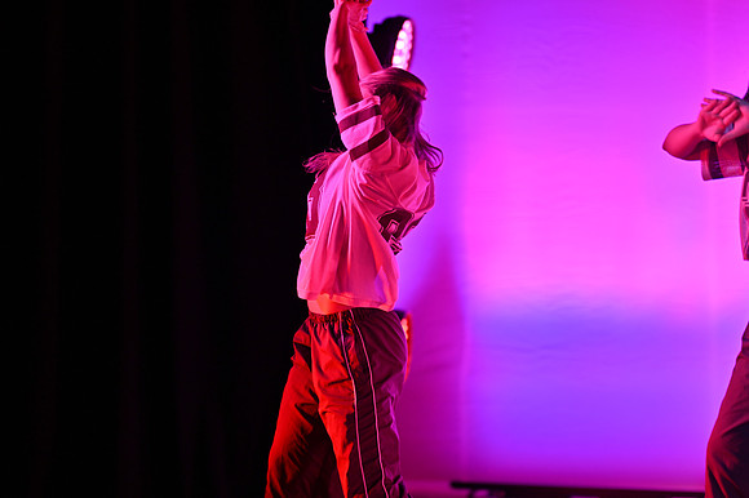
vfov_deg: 10.8
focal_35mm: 127
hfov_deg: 16.1
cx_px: 374
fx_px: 2641
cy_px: 249
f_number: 1.2
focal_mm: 85
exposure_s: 1/800
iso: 64
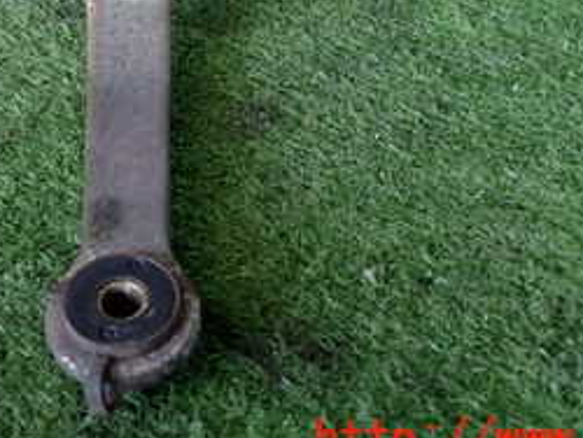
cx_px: 142
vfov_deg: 22.9
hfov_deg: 31.6
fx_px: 1011
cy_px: -54
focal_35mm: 60
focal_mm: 4.5
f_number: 2
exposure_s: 1/60
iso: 200
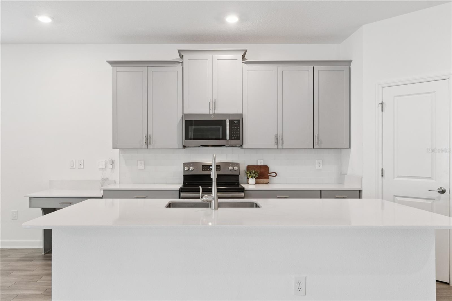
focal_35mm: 24
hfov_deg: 72.7
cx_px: 226
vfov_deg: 52.3
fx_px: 307
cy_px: 150
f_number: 9
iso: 400
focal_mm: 16.3
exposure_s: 1/13
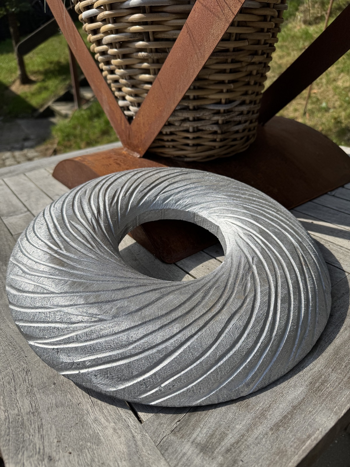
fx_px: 324
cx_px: 175
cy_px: 234
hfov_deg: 56.8
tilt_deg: -29.7
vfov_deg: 71.6
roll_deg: +0.6
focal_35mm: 24
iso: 80
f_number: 1.78
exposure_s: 1/6410
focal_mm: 6.76
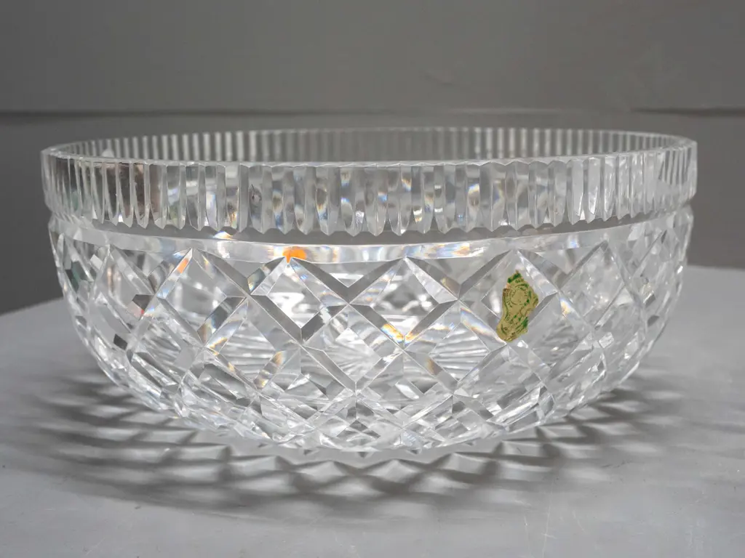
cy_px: 279
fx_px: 818
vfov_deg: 37.7
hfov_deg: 49.0
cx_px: 372
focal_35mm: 38
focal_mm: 19
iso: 3200
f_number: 5.6
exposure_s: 1/160
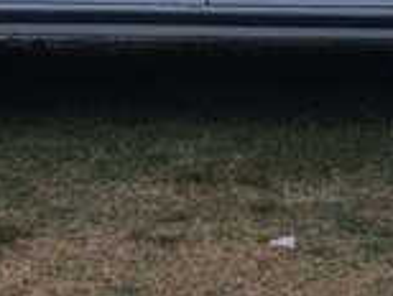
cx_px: 242
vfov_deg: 11.8
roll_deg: -0.6
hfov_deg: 15.9
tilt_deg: -3.9
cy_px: -47
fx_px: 1410
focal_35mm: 124
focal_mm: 4.15
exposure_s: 1/33
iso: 50
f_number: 2.2
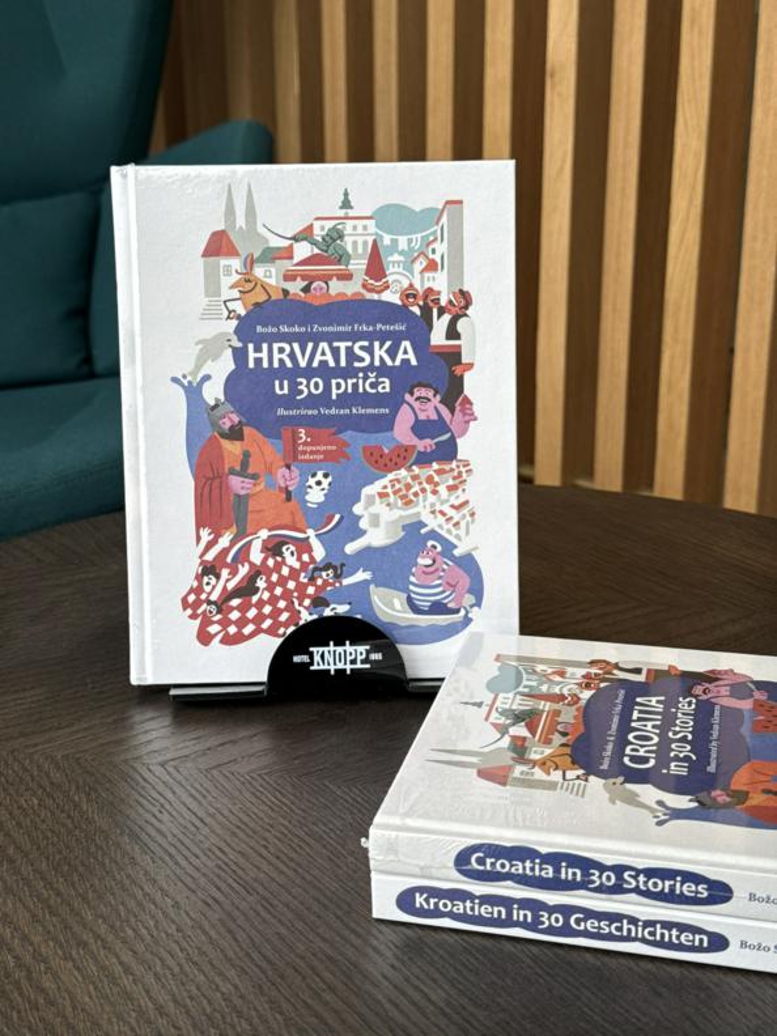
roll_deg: +0.7
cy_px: 518
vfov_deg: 39.7
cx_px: 388
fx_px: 1437
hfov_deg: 30.3
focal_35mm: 48
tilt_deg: -18.8
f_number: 1.78
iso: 64
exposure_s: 1/545
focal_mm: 6.76
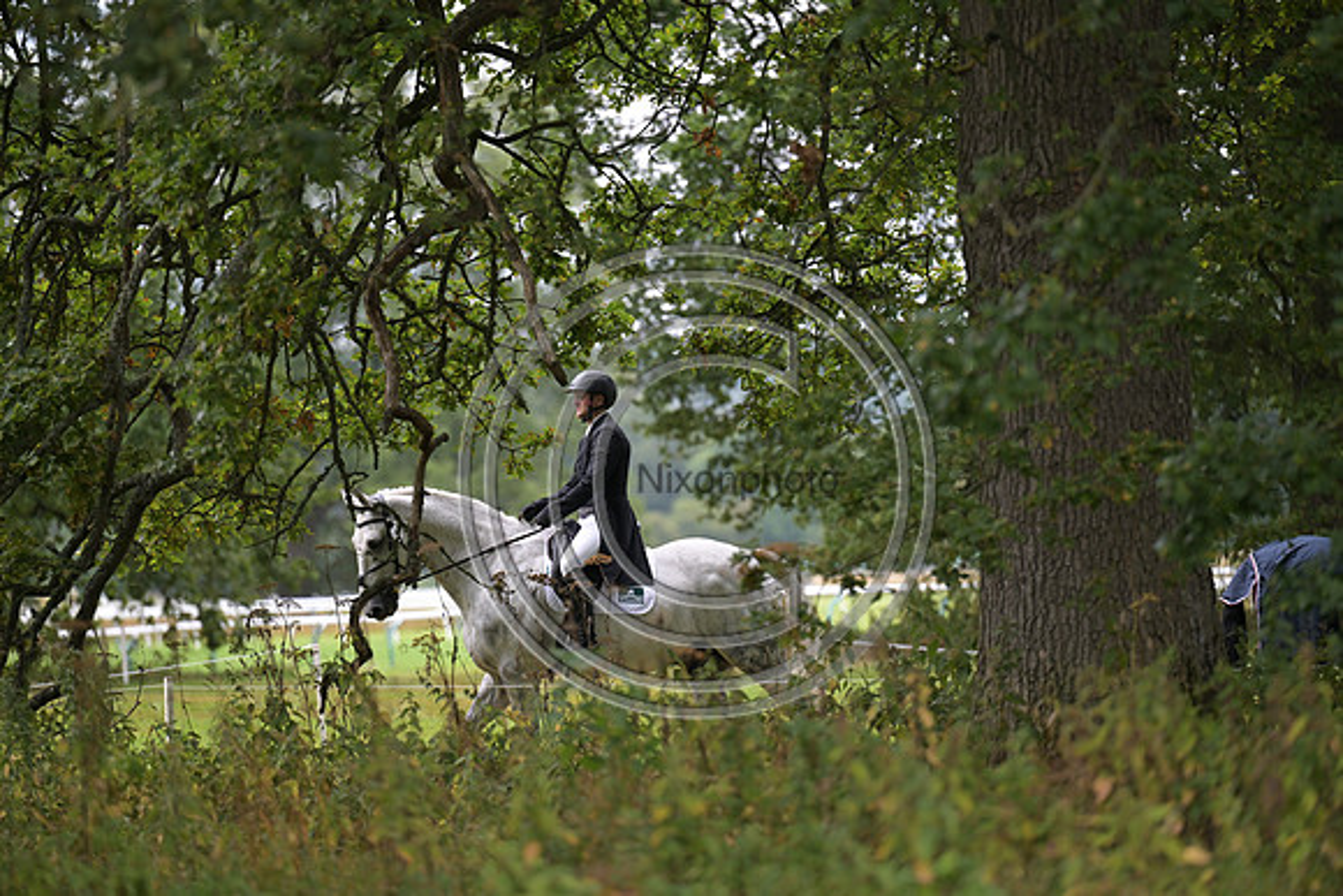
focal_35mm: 200
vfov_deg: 6.9
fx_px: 7463
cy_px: 448
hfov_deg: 10.3
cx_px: 672
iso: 560
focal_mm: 200
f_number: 3.2
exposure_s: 1/1250
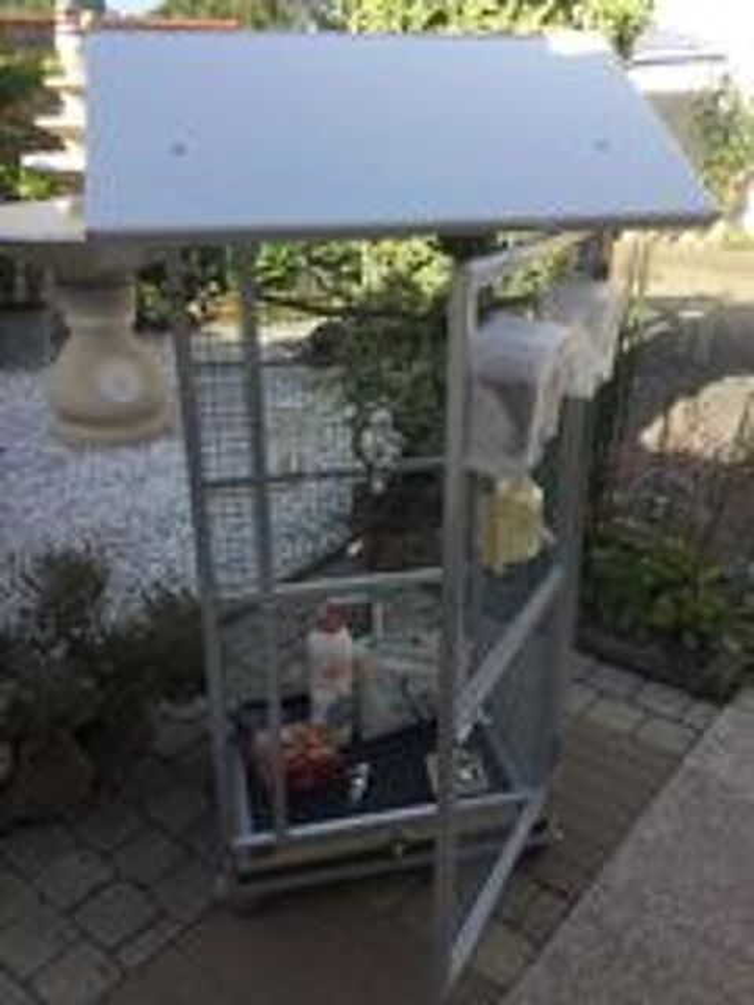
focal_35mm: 31
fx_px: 900
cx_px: 377
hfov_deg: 45.4
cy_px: 502
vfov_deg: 58.4
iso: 25
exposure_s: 1/450
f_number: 2.4
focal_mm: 3.3
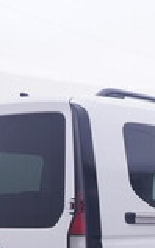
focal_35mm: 80
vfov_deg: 24.9
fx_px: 538
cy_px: 236
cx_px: 226
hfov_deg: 15.3
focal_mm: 15
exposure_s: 1/80
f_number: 5
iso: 200
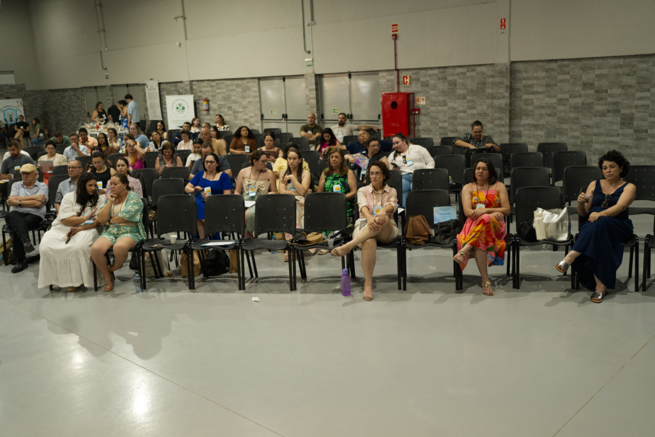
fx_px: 637
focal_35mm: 35
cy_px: 218
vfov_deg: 37.9
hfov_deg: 54.4
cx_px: 328
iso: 2000
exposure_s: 1/100
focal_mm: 35
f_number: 2.5
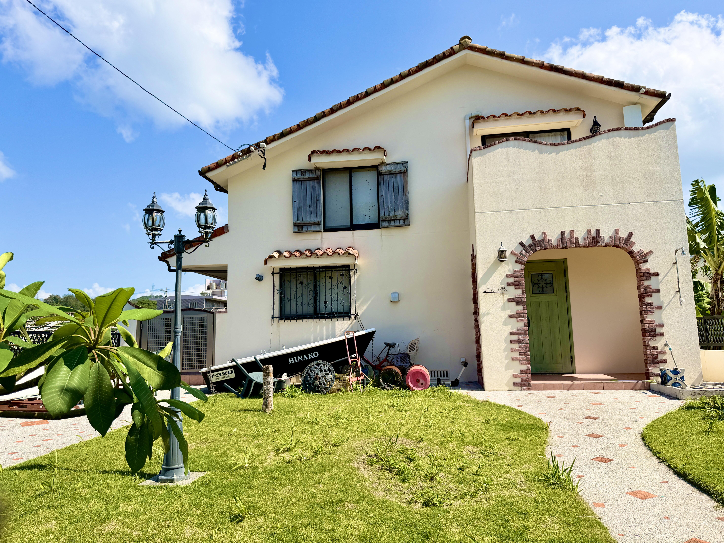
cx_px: 362
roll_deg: +1.1
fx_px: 502
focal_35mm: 24
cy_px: 272
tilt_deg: +7.3
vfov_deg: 56.8
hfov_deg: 71.6
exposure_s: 1/4975
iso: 80
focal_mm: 6.76
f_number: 1.78
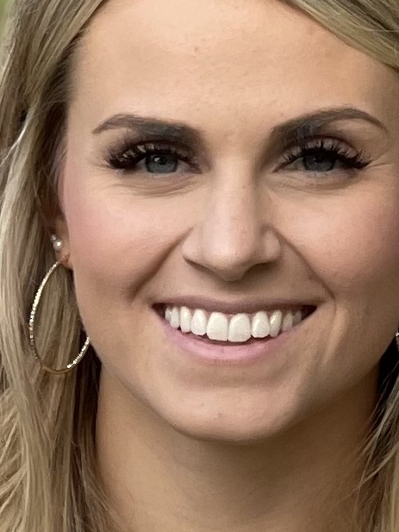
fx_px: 6422
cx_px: -123
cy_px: 612
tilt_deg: -7.6
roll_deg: -4.1
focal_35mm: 418
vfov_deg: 4.7
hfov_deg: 3.5
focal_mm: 7.5
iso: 32
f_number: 2.2
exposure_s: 1/120
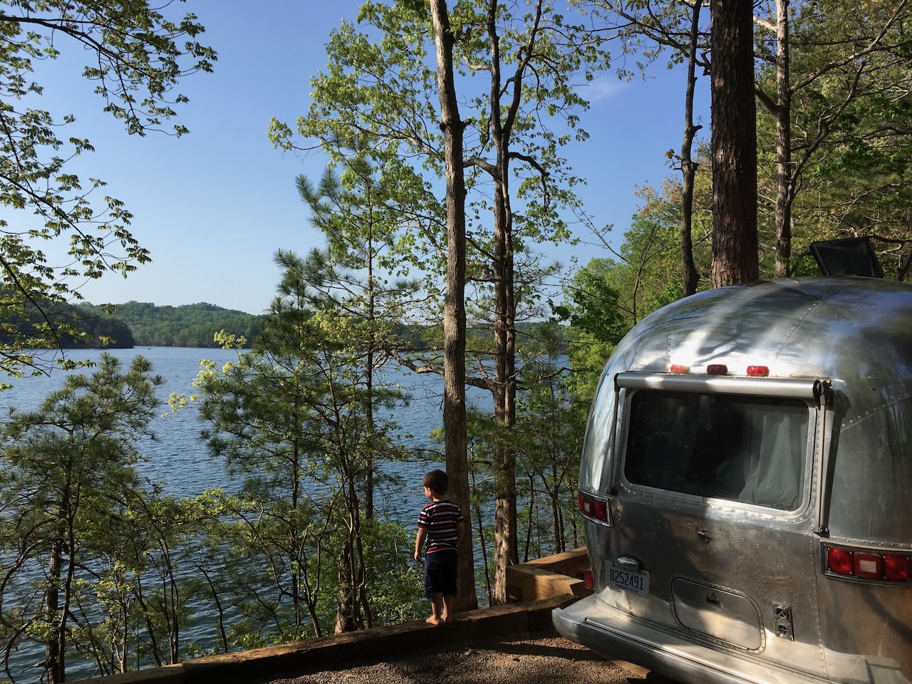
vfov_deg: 48.2
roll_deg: -0.6
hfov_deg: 61.7
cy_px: 342
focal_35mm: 29
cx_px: 456
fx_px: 764
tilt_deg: -1.5
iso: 25
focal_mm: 4.15
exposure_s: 1/1538
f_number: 2.2
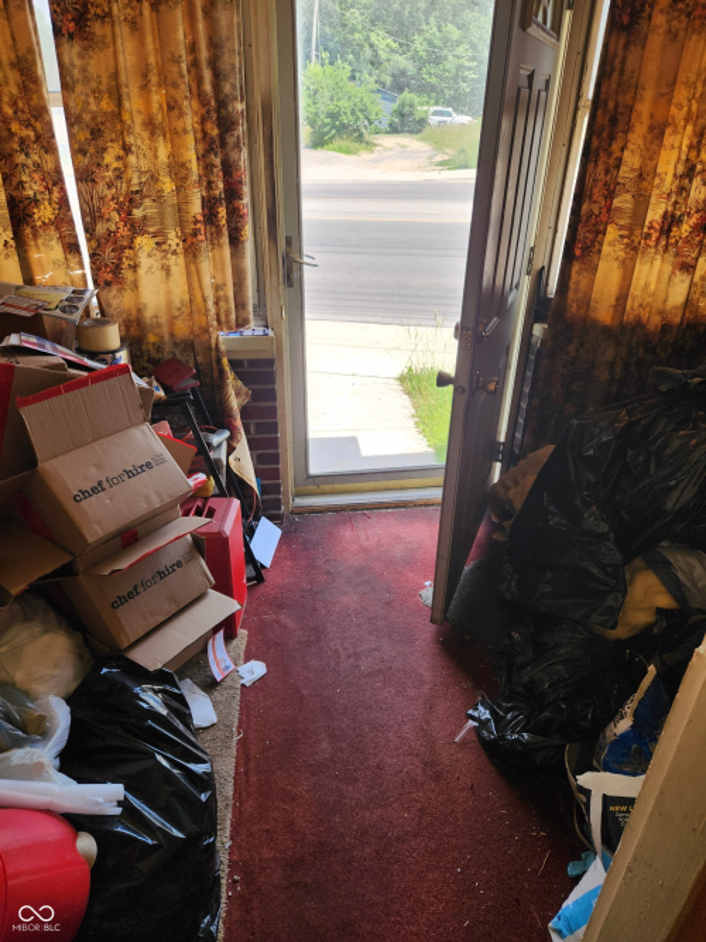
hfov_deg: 58.9
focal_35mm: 23
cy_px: 471
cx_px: 353
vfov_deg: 73.9
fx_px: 626
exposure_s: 1/180
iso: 40
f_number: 1.8
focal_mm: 5.4
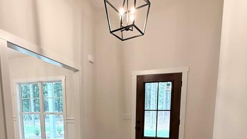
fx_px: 164
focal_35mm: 25
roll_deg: +0.3
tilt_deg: -6.5
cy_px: 127
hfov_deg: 73.5
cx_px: 103
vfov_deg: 41.9
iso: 320
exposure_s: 1/120
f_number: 2.2
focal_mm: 2.22
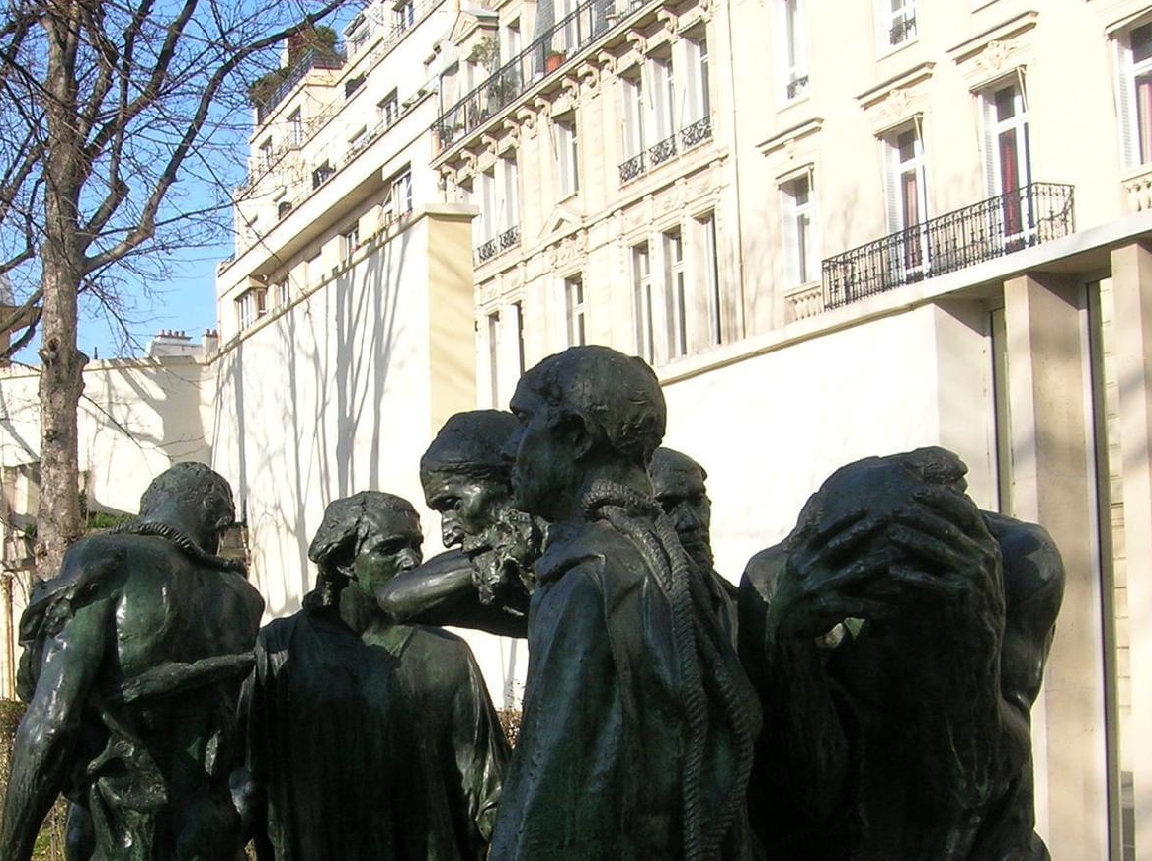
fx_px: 1862
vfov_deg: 25.8
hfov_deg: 34.3
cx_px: 480
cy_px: 642
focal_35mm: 56
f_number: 4.9
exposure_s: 1/248
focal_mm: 5.7
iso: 50
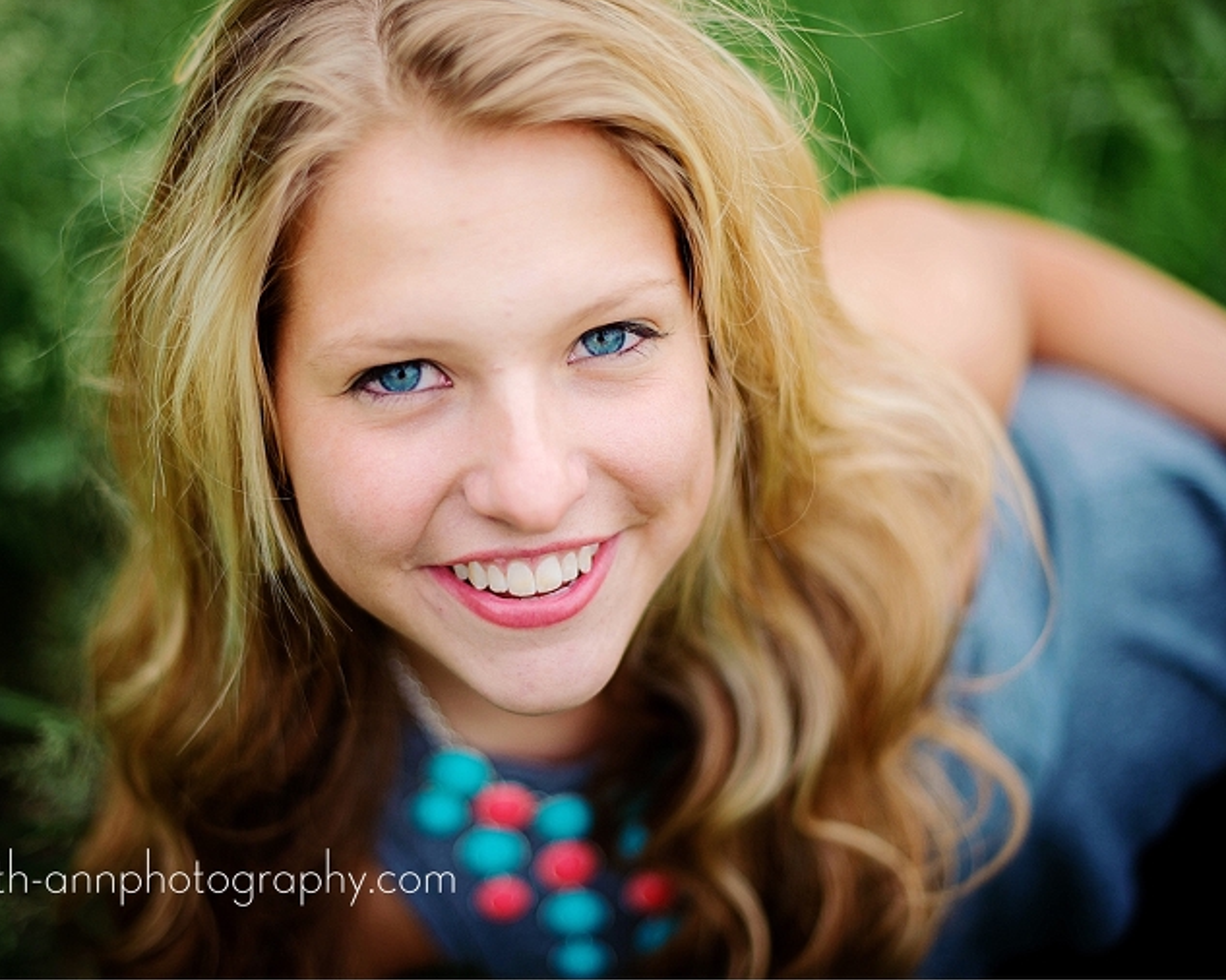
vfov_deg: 26.7
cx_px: 550
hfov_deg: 33.0
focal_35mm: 57
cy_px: 485
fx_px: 2068
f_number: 1.4
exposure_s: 1/2000
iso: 200
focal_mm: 50
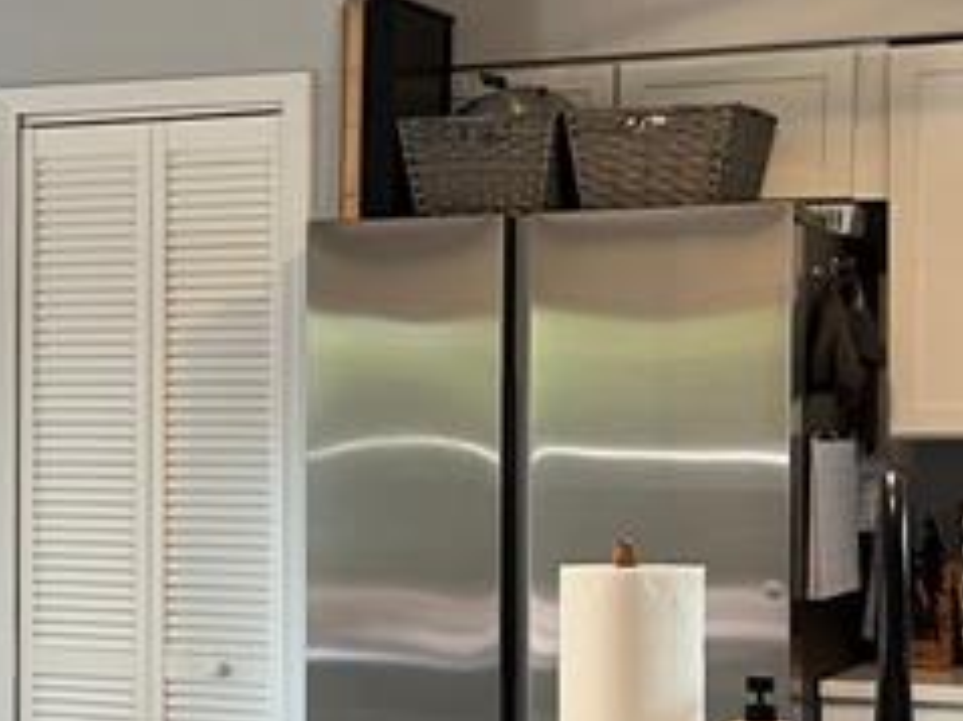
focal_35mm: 103
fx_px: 2864
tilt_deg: -0.2
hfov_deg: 18.4
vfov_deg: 14.3
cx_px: -97
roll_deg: -0.4
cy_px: 483
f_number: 1.78
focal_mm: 6.86
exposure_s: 1/36
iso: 50
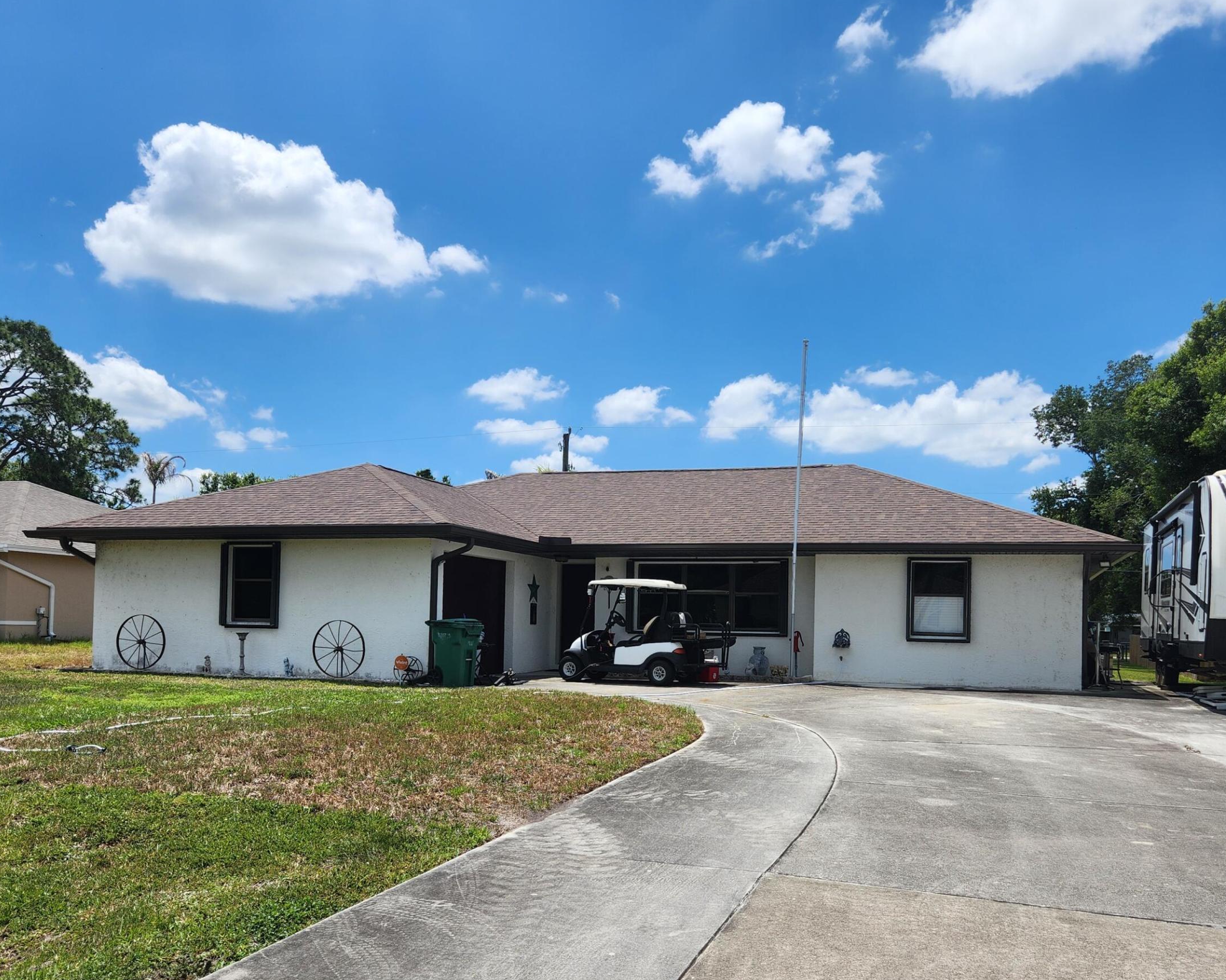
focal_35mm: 30
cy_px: 591
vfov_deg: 48.2
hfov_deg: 58.6
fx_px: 1089
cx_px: 679
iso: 20
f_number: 1.8
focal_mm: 5.4
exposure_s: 1/2430
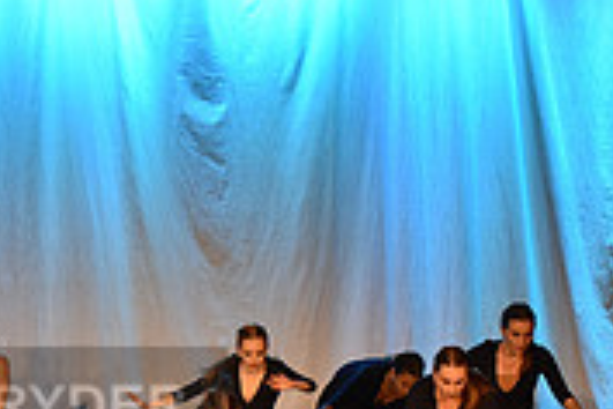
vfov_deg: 6.0
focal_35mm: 230
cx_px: -149
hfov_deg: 8.8
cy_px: 438
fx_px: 3916
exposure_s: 1/200
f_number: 4
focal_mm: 70
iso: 2000
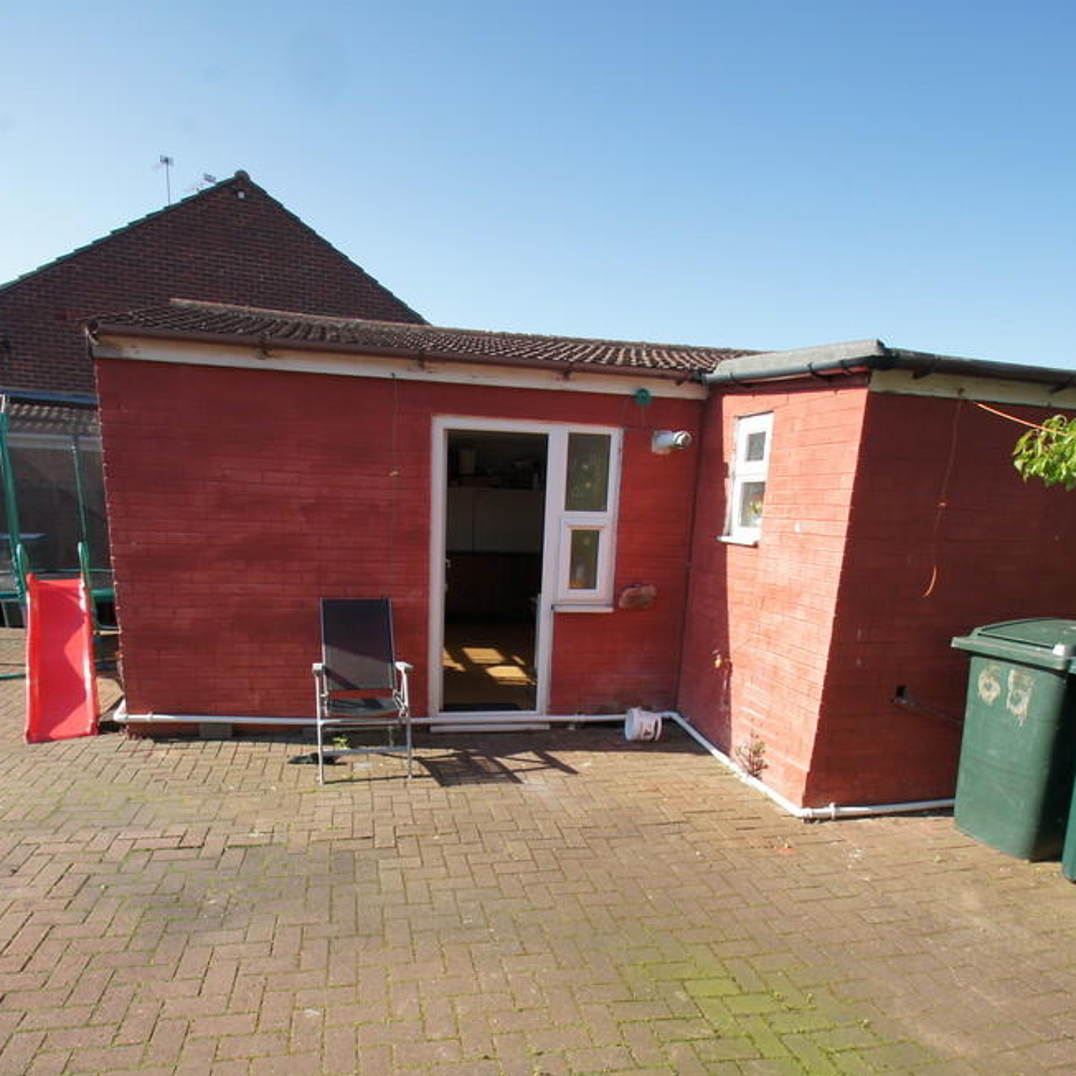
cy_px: 551
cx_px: 512
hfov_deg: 74.8
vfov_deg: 74.8
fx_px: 703
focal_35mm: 20
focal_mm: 10
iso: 200
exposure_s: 1/125
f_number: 10
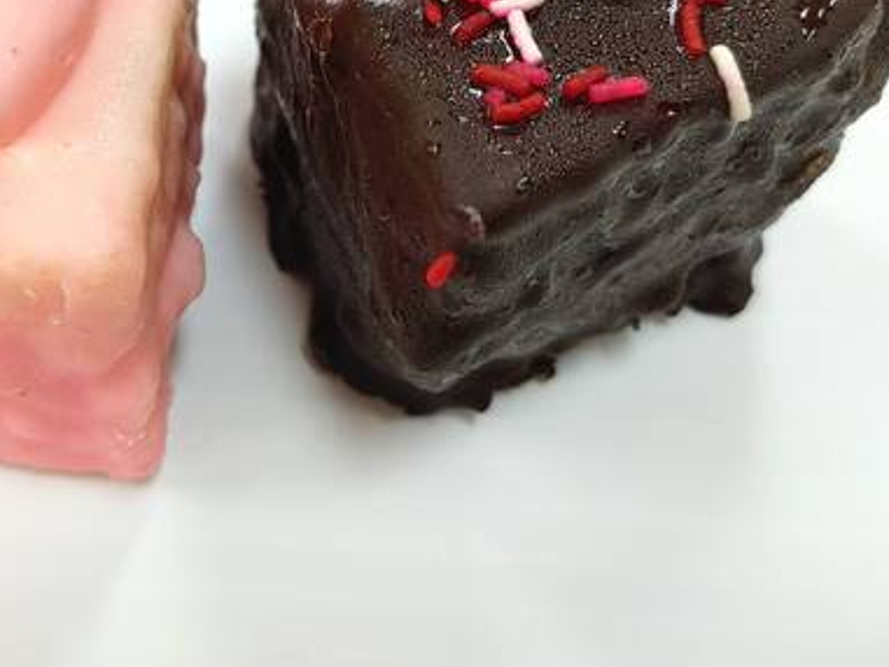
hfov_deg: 45.3
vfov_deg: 35.2
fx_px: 1028
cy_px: 168
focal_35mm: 40
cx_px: 233
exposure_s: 1/120
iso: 350
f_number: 1.8
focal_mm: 4.81
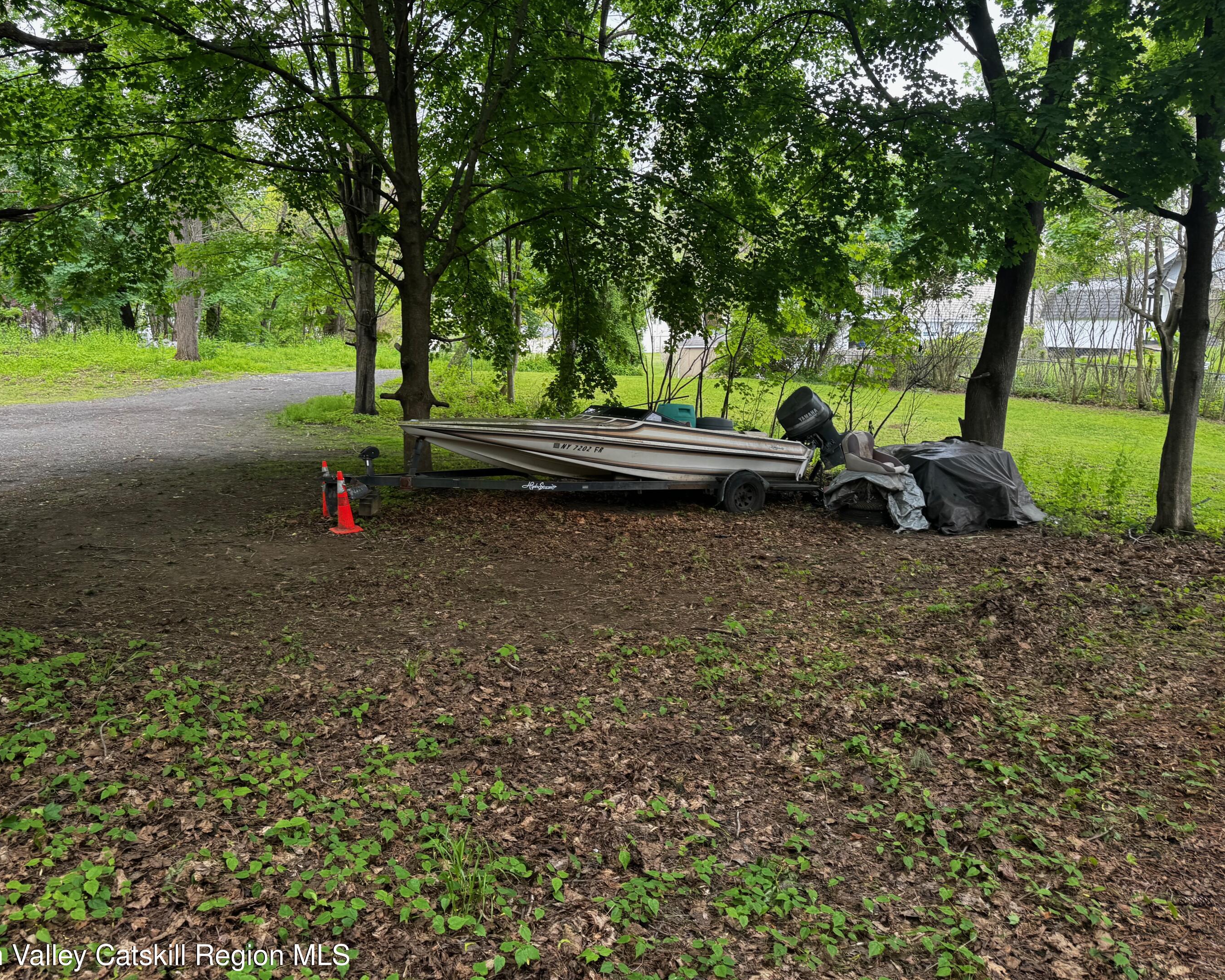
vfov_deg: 54.9
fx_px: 943
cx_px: 582
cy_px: 492
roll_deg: +0.2
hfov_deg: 66.0
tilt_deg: -9.7
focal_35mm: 26
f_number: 1.78
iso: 64
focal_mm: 6.76
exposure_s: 1/121
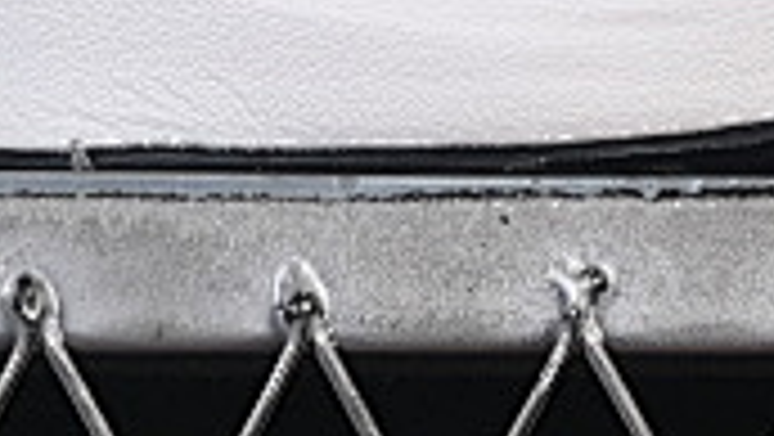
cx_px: -166
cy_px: -841
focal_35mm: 492
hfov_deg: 4.4
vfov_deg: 2.4
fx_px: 10104
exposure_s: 1/80
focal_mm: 50
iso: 160
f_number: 8
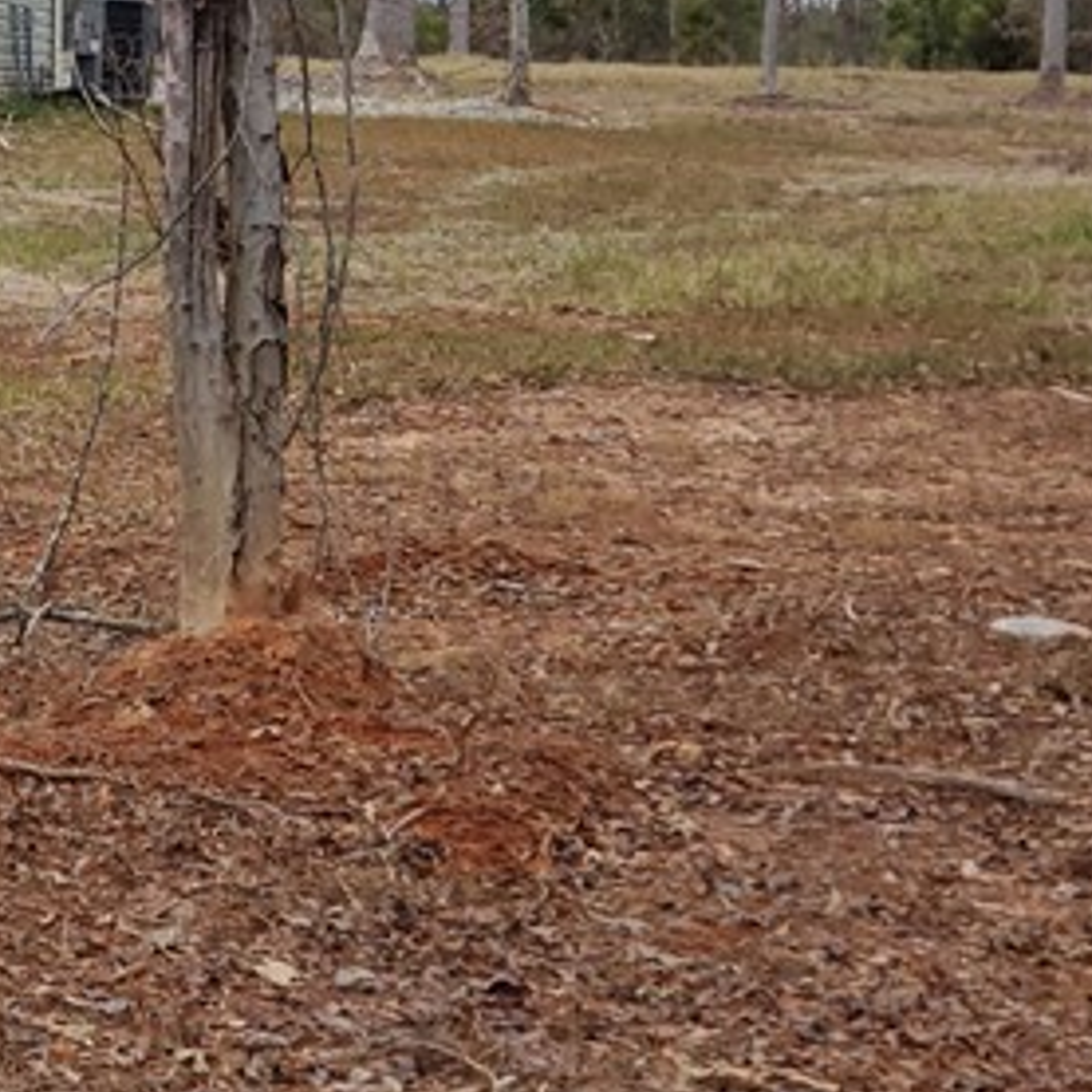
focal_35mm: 170
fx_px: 6067
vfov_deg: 10.2
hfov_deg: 10.2
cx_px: -106
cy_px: -75
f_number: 2.4
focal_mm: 6
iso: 64
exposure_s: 1/40
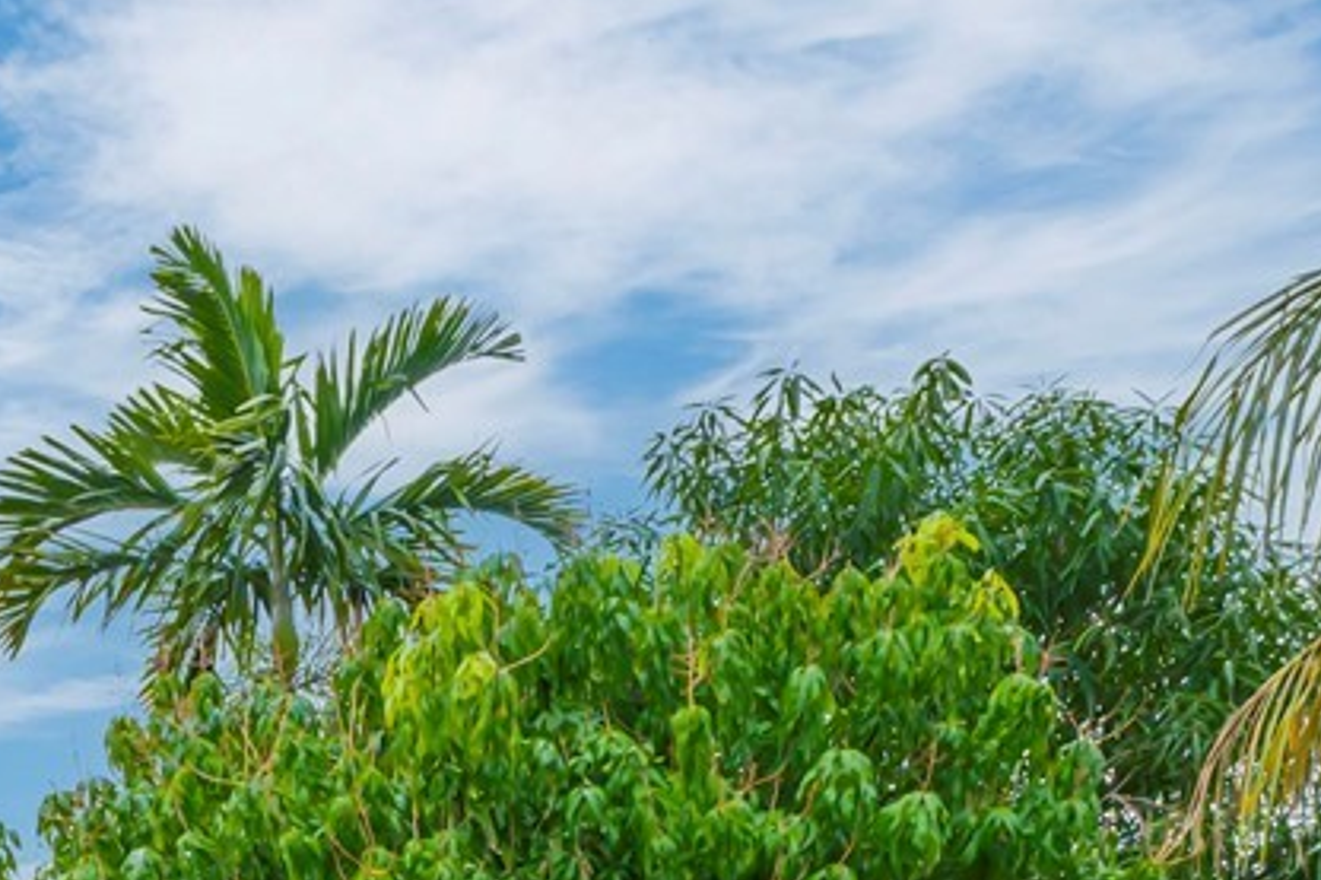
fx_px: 3594
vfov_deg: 12.7
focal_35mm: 98
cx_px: 218
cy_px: 1581
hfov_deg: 20.5
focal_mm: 24
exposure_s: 1/160
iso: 100
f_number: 8
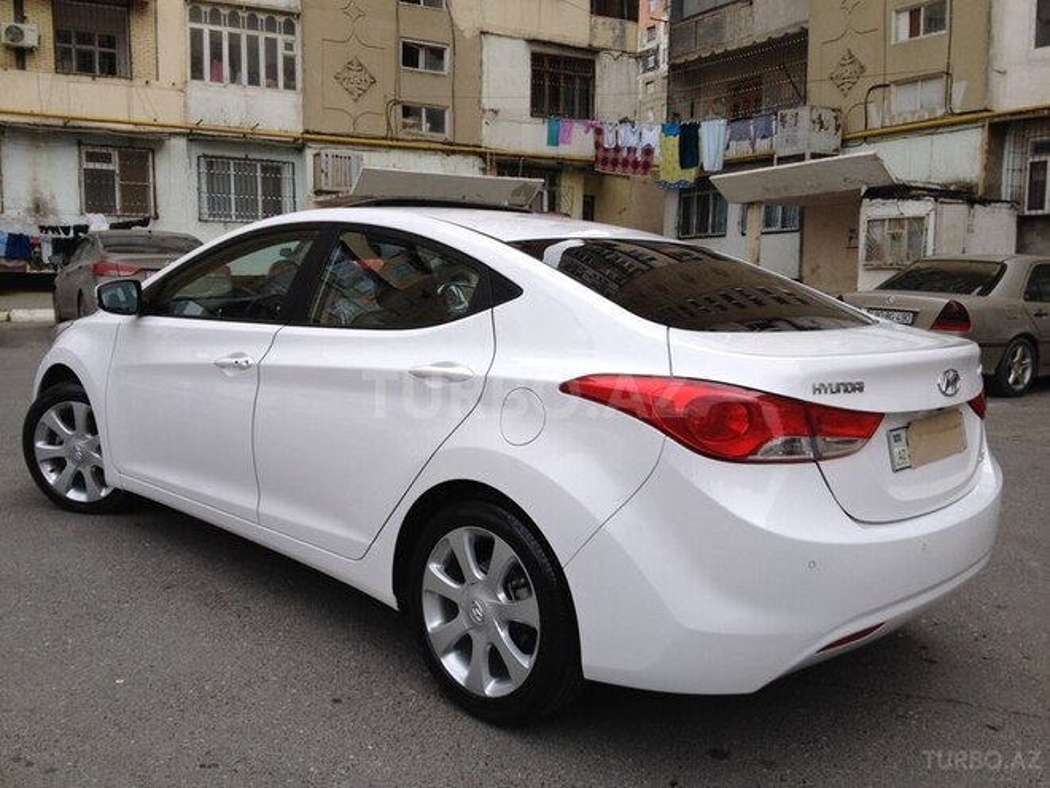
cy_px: 394
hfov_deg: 52.6
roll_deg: -1.1
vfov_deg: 40.7
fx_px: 1062
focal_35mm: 35
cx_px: 525
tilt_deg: -6.5
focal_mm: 4.28
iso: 50
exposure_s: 1/1004
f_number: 2.4
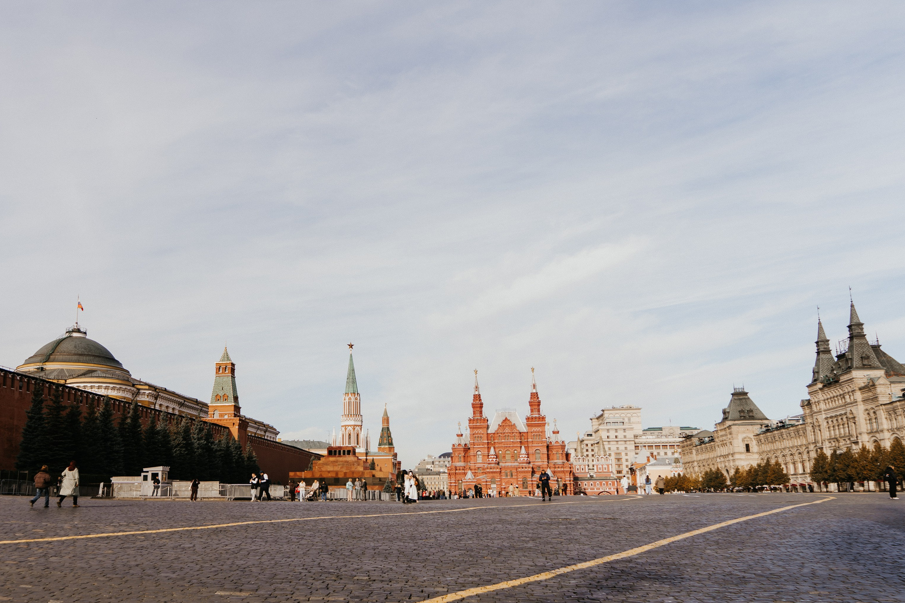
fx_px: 804
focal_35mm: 32
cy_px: 340
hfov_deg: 57.8
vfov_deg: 41.0
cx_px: 327
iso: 100
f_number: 4
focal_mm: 24
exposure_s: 1/320
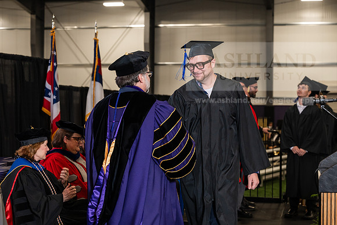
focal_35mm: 70
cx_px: 168
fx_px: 655
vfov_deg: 19.5
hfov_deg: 28.8
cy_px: 112
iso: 1250
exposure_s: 1/200
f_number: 4.5
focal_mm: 70
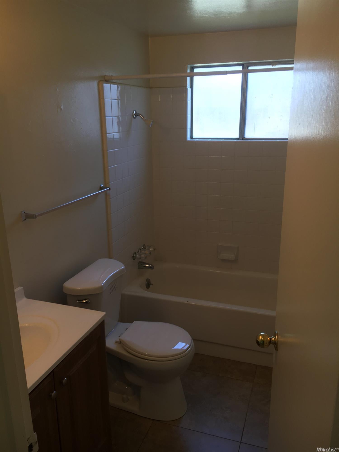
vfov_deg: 61.7
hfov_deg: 48.2
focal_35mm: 29
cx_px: 170
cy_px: 226
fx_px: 379
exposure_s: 1/40
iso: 25
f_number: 2.2
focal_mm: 4.15
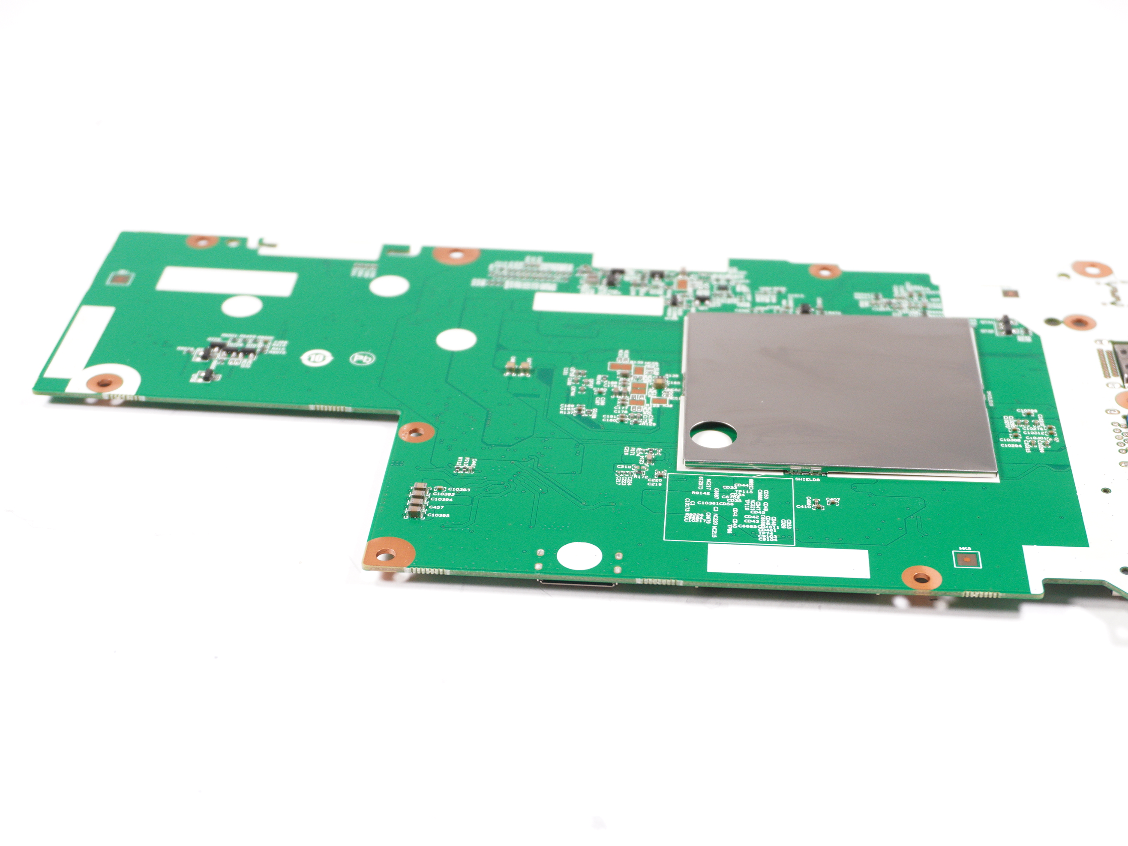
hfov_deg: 34.3
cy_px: 425
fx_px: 1825
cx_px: 642
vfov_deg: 26.1
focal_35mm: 56
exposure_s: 1/250
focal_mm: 34
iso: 1000
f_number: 6.3
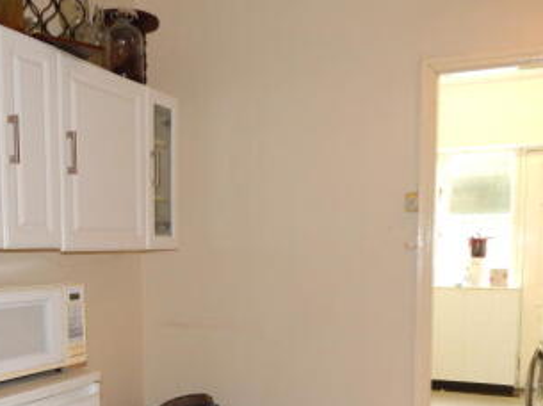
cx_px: 209
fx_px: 689
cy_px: 316
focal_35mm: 44
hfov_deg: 42.7
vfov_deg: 32.1
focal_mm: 4
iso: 200
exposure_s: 1/30
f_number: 3
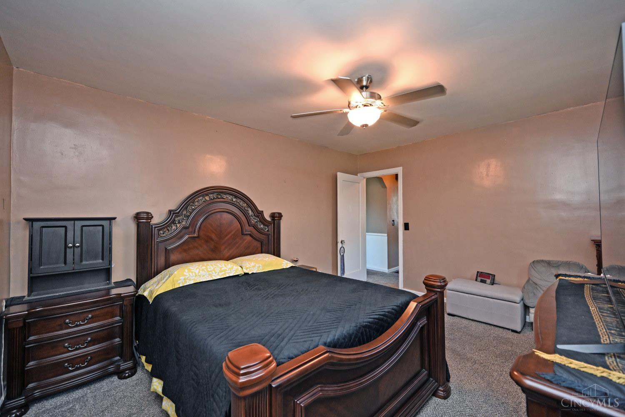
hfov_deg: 104.3
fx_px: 243
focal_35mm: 14
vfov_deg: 81.2
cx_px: 312
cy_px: 208
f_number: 4
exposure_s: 1/60
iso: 1100
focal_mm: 14
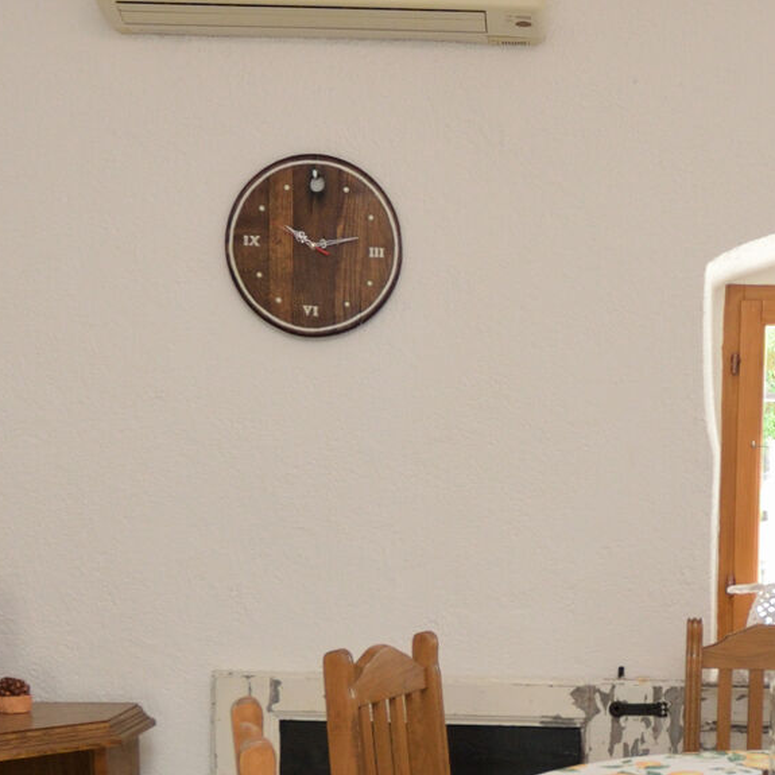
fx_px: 1570
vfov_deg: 26.8
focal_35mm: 62
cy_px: 688
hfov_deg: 27.1
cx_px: 639
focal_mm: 10
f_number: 4
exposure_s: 1/60
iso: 320
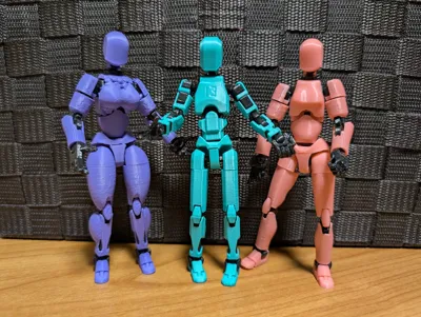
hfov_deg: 71.5
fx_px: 292
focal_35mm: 24
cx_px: 210
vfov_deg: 56.9
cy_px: 158
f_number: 1.68
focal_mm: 6.9
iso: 172
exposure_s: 1/23.8
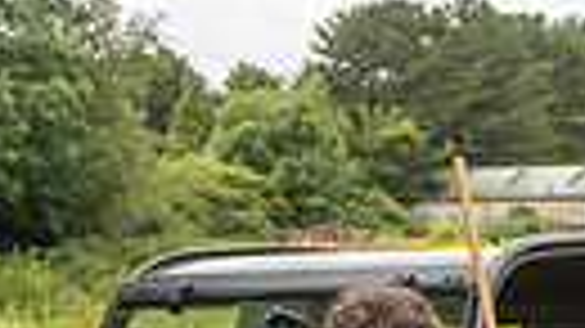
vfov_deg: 7.9
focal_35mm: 150
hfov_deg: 12.2
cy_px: 492
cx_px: 1282
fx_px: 2326
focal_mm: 32
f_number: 6.3
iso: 640
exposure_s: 1/320
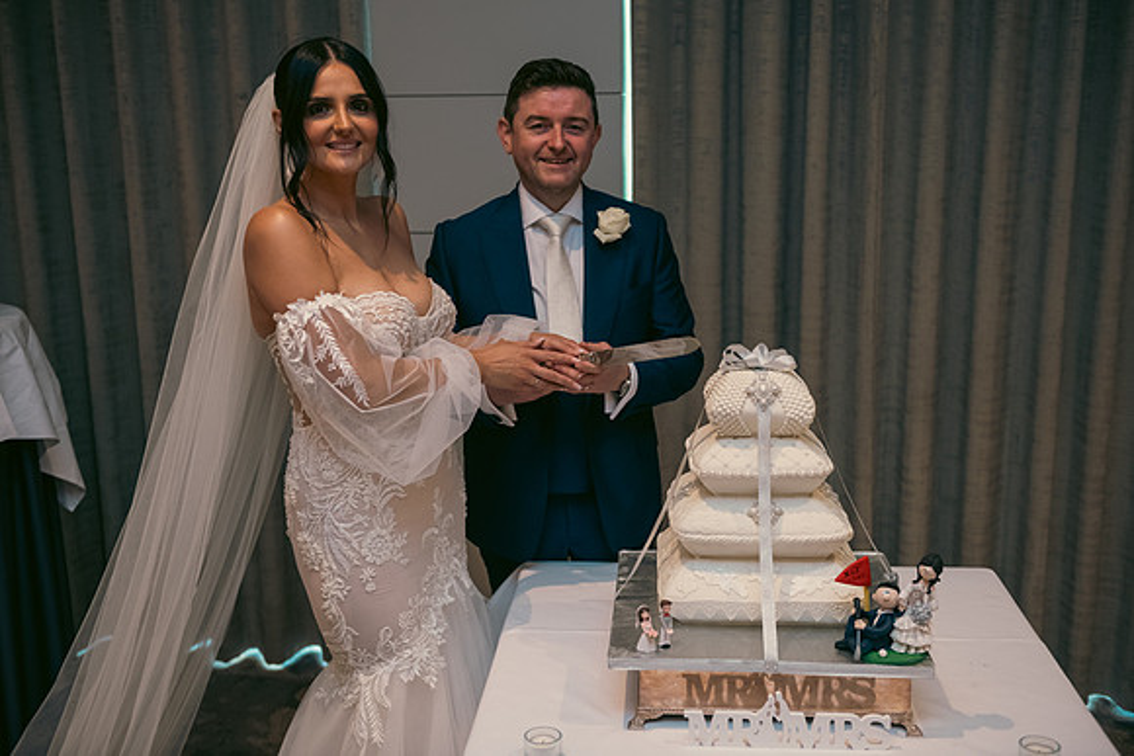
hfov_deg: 46.4
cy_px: 378
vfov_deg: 31.9
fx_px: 1323
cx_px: 567
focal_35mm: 42
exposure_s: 1/160
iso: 800
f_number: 3.5
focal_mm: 42
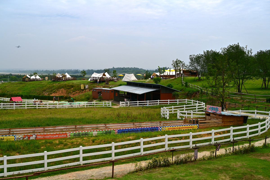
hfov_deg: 48.5
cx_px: 135
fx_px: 300
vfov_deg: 33.4
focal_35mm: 40
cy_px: 90
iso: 100
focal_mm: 40
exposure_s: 1/500
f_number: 8
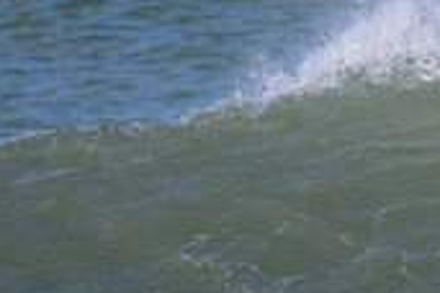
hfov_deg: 0.6
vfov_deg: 0.4
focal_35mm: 3562
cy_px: 348
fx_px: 43532
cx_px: 679
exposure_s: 1/2000
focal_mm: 800
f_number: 11
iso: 900
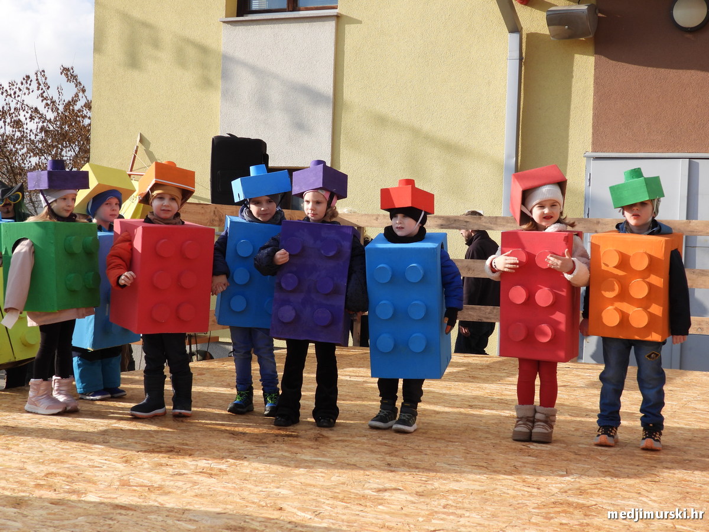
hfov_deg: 34.9
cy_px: 266
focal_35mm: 55
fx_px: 1127
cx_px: 354
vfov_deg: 26.6
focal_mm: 9.8
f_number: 3.5
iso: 100
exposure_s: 1/800
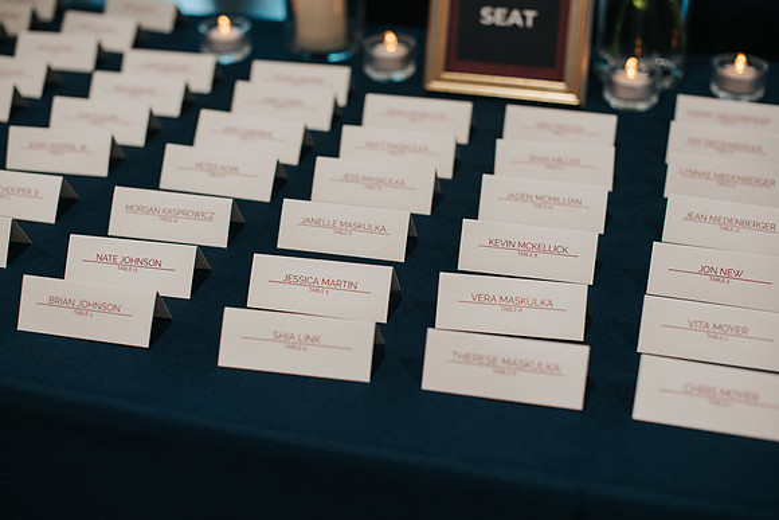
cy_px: 260
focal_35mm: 50
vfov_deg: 27.0
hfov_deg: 39.6
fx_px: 1082
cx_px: 390
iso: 400
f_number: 2.8
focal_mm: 50
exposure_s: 1/200
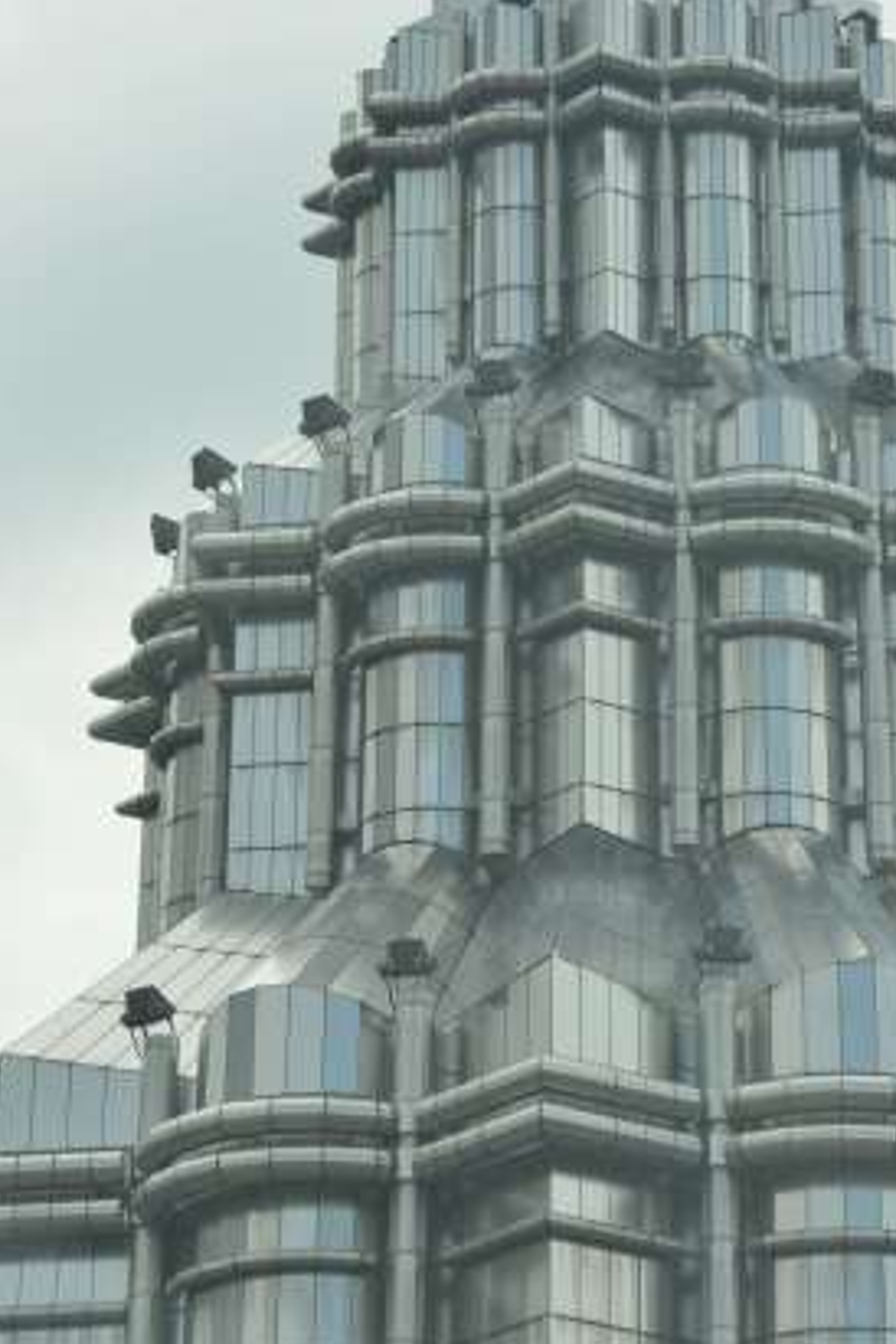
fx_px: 10900
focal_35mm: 292
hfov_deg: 4.7
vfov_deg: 7.1
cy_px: 814
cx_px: 595
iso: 100
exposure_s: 1/250
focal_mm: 200
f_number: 8
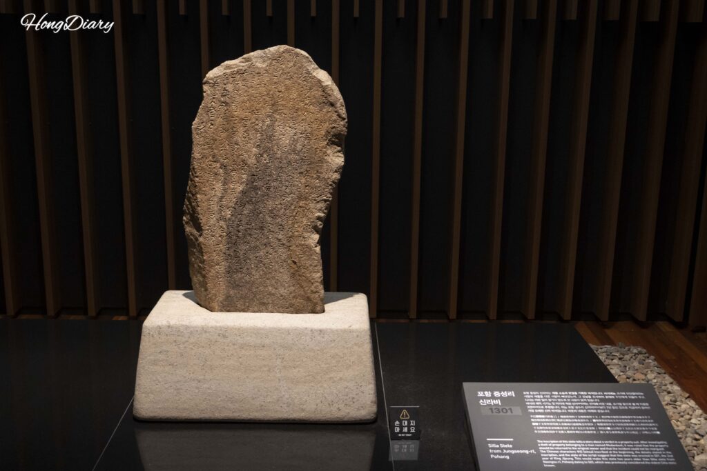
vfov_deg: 31.9
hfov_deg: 46.4
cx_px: 354
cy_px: 236
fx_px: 825
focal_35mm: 42
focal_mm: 42
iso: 4000
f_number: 5.6
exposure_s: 1/60
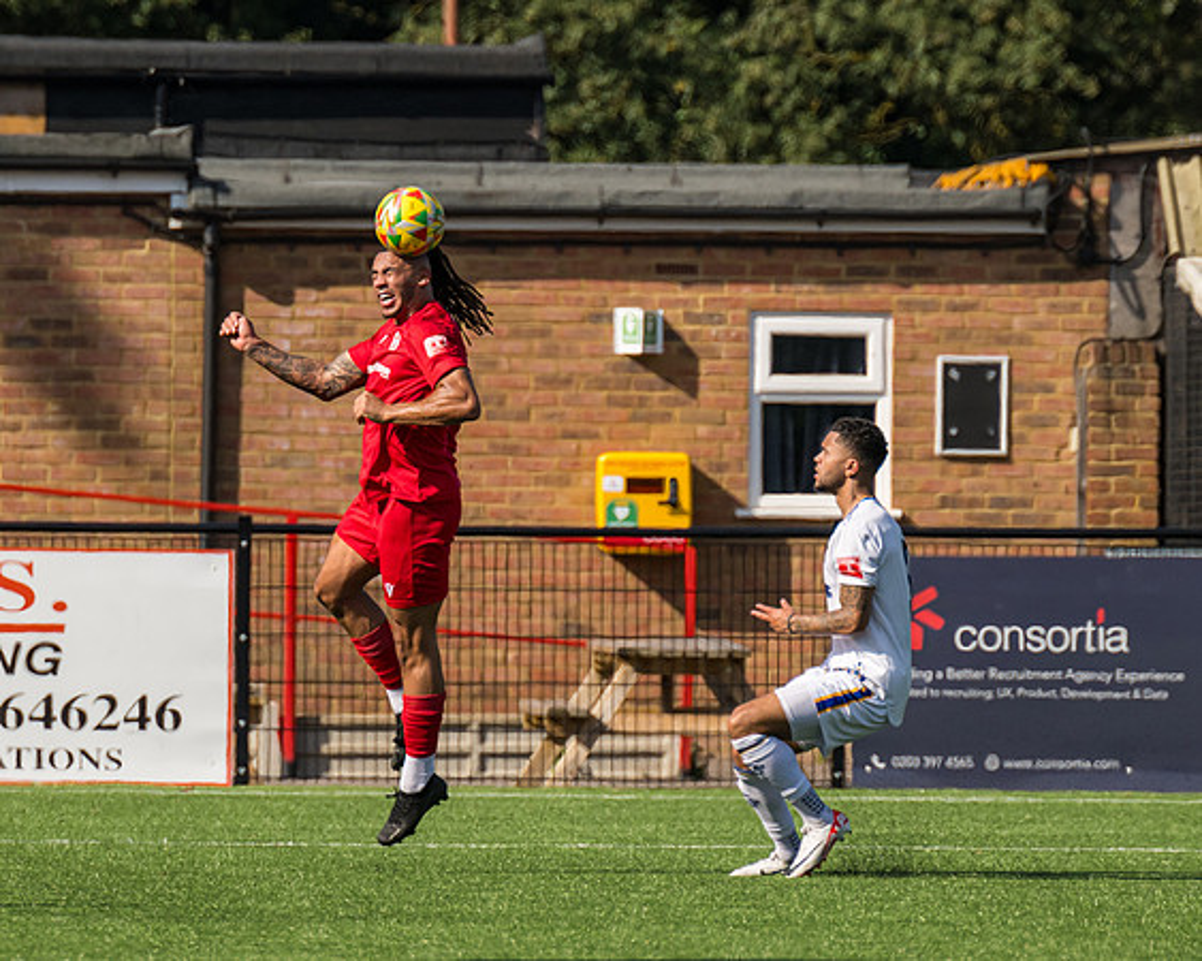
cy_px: 470
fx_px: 24637
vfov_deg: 2.2
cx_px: 583
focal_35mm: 693
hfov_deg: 2.8
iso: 200
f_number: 4.5
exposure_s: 1/2500
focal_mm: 280
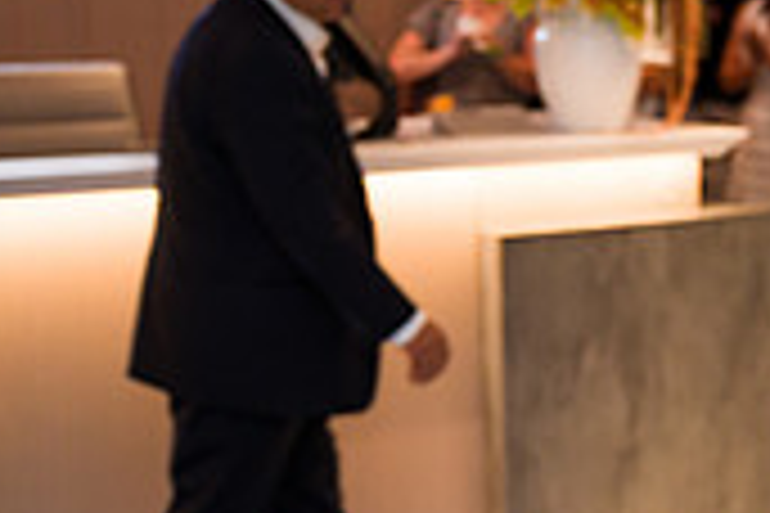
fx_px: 2417
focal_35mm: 113
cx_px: 1270
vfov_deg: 12.1
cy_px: 117
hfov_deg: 16.0
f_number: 3.2
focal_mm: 33
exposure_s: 1/160
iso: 800
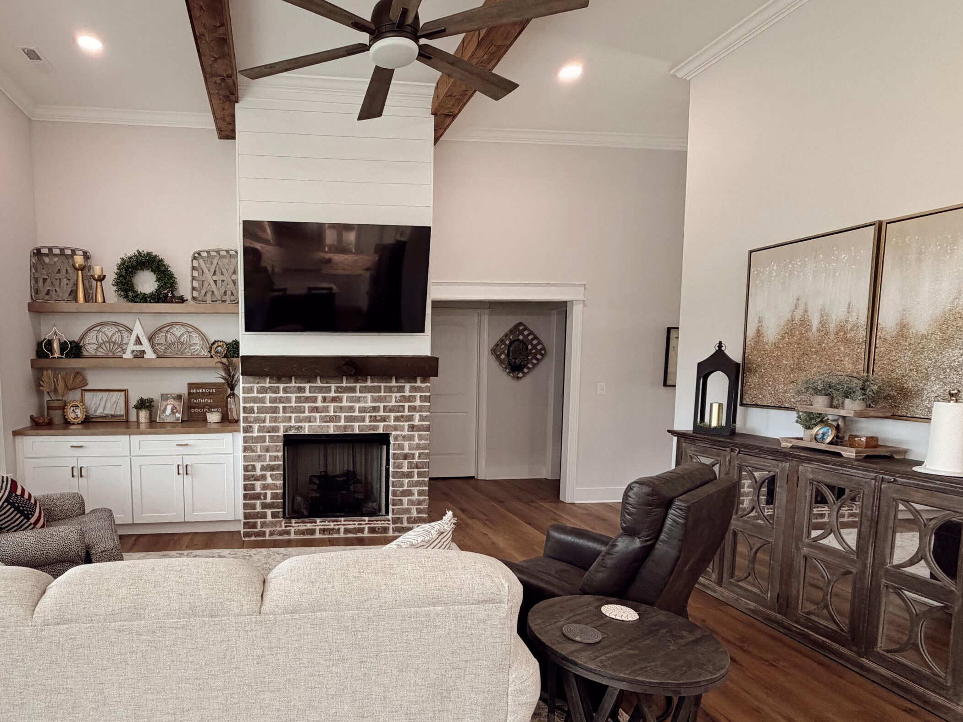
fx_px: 556
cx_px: 335
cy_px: 409
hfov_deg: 79.5
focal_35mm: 20
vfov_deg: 65.7
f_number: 2.2
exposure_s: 1/120
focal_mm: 2.22
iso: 200
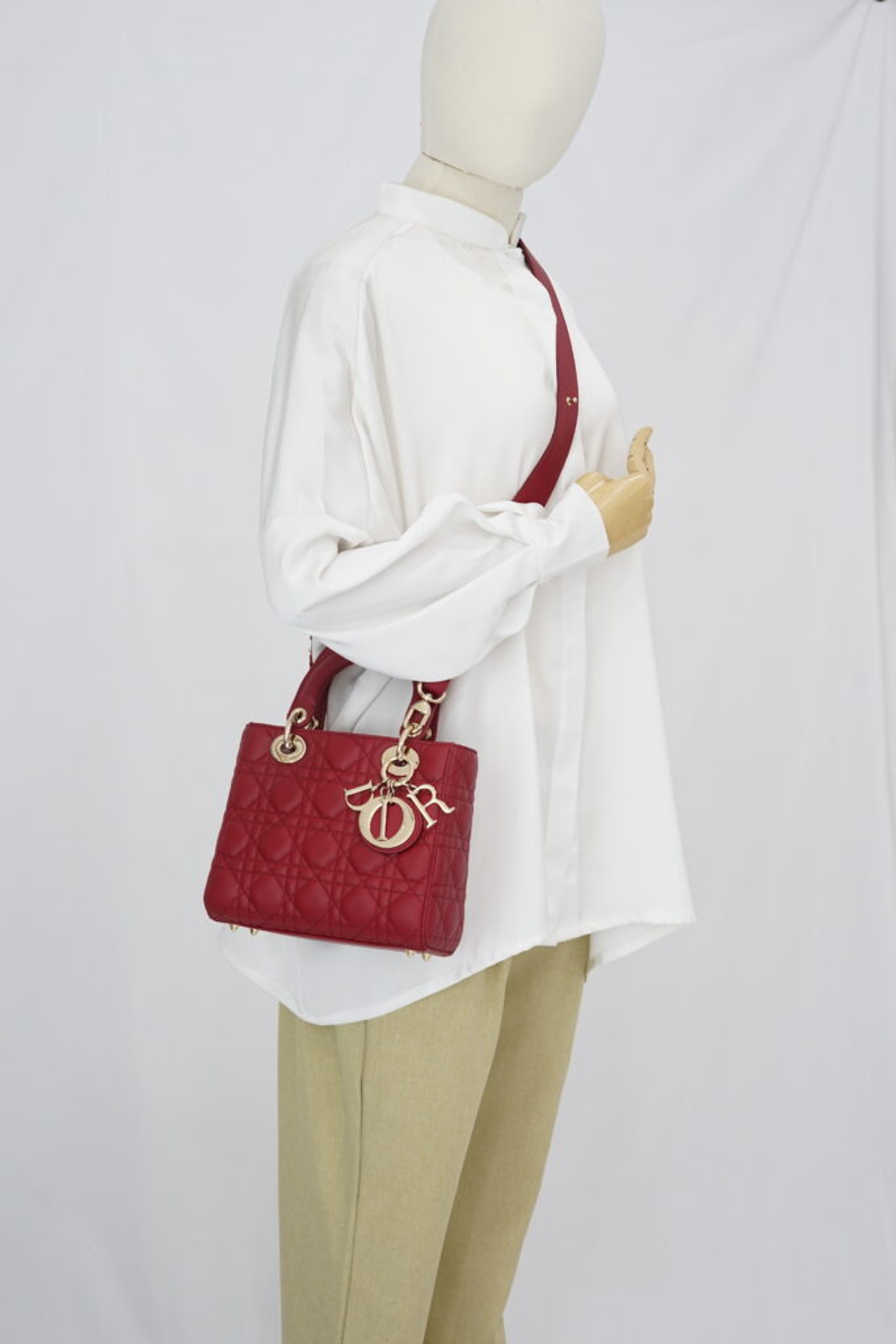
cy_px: 672
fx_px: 1866
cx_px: 448
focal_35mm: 50
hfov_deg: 27.0
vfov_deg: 39.6
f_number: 6.3
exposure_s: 1/10
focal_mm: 50
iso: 640
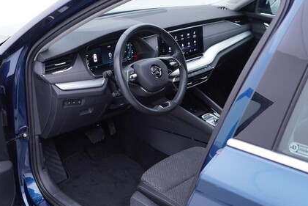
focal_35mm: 47
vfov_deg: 28.7
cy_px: 110
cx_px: 151
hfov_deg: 41.9
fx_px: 402
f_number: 2.8
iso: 125
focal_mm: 24
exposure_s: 1/40
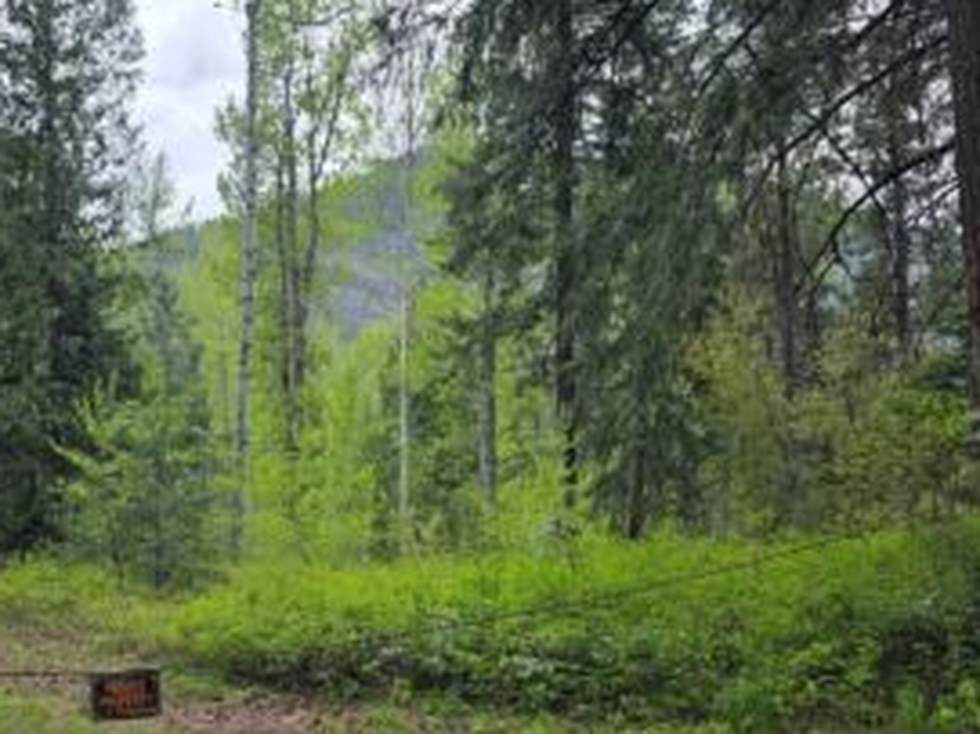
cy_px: 535
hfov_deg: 53.6
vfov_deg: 40.8
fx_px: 962
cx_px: 387
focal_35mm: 34
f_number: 1.7
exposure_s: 1/1325
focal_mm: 6.3
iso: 80
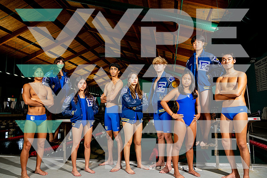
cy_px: 89
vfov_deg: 53.2
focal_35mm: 24
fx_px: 178
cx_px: 134
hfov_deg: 73.7
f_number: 7.1
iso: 500
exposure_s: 1/125
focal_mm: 24
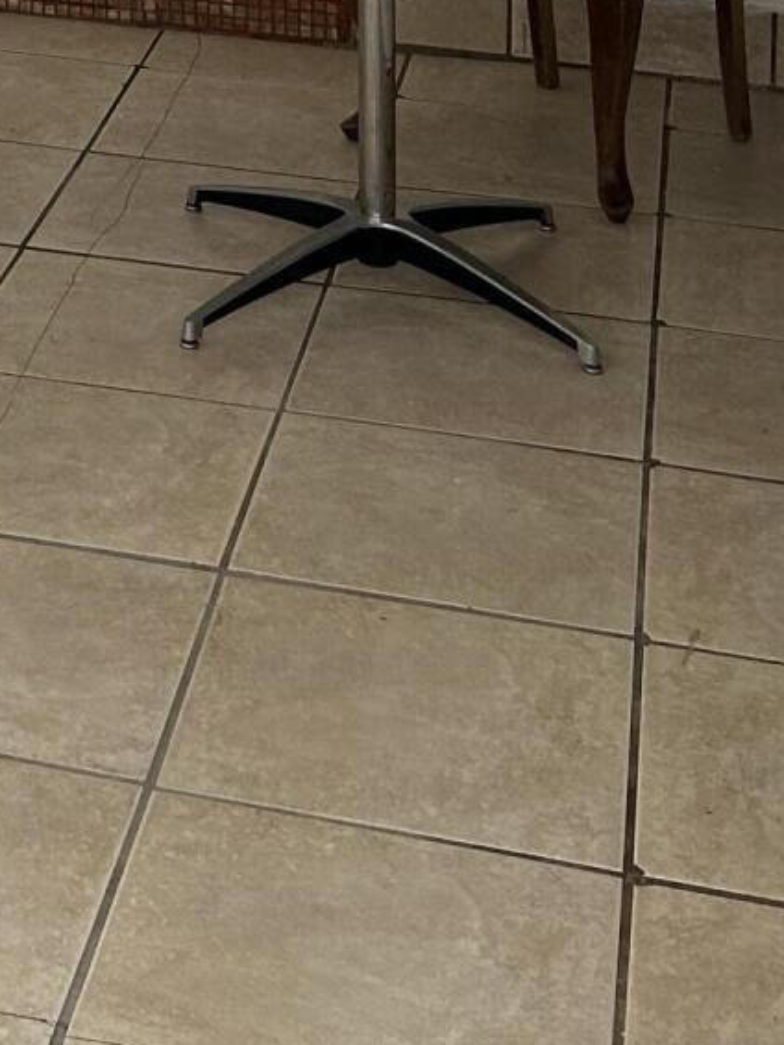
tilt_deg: -0.6
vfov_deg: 17.8
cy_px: -738
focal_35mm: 92
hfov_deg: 15.2
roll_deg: +0.0
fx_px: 2777
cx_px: -283
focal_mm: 5.7
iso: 100
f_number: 1.5
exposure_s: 1/121
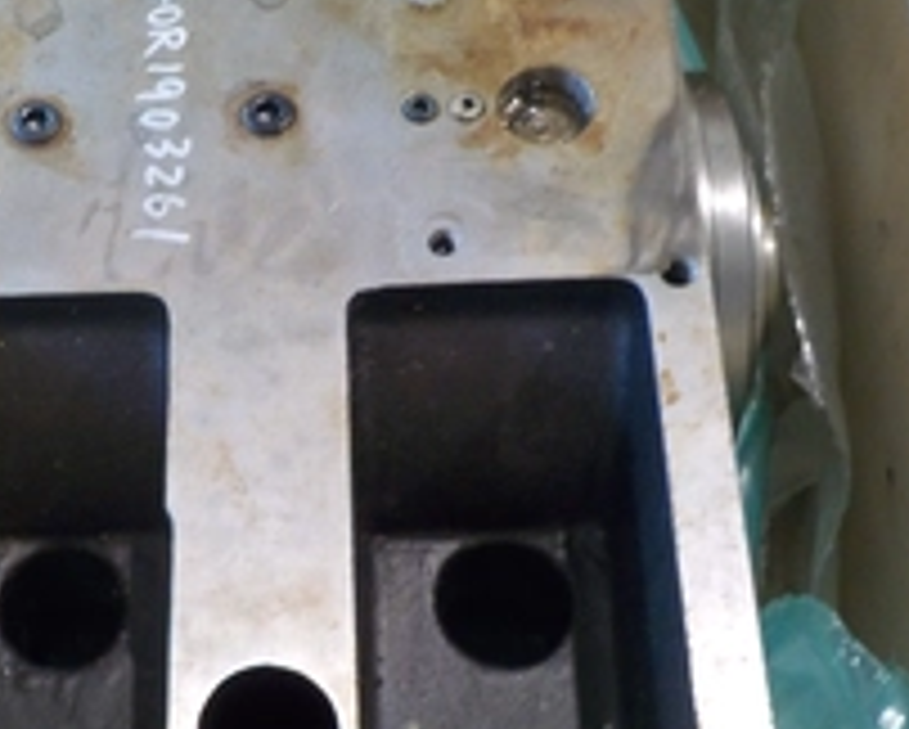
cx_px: 184
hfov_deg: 31.6
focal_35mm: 58
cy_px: 356
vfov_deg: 26.3
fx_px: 1562
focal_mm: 4.1
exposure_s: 1/30
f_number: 3.3
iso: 280
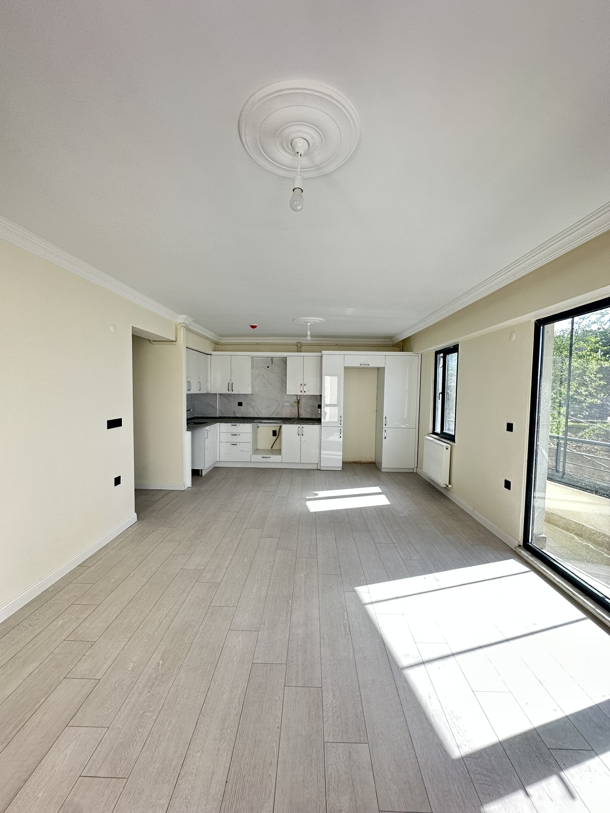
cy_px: 406
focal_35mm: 14
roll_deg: -1.8
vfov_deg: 102.1
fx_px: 329
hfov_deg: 85.7
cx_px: 305
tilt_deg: -2.4
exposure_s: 1/99
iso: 100
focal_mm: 2.22
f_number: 2.2
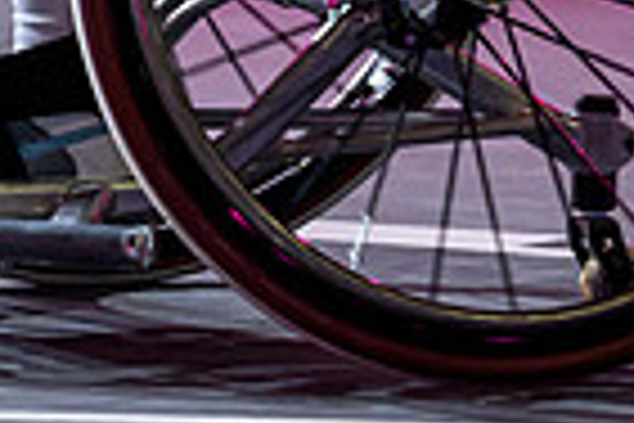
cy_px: -633
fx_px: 14000
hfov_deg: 2.6
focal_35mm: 795
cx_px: 129
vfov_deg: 1.7
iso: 4000
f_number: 3.2
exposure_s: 1/400
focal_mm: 155
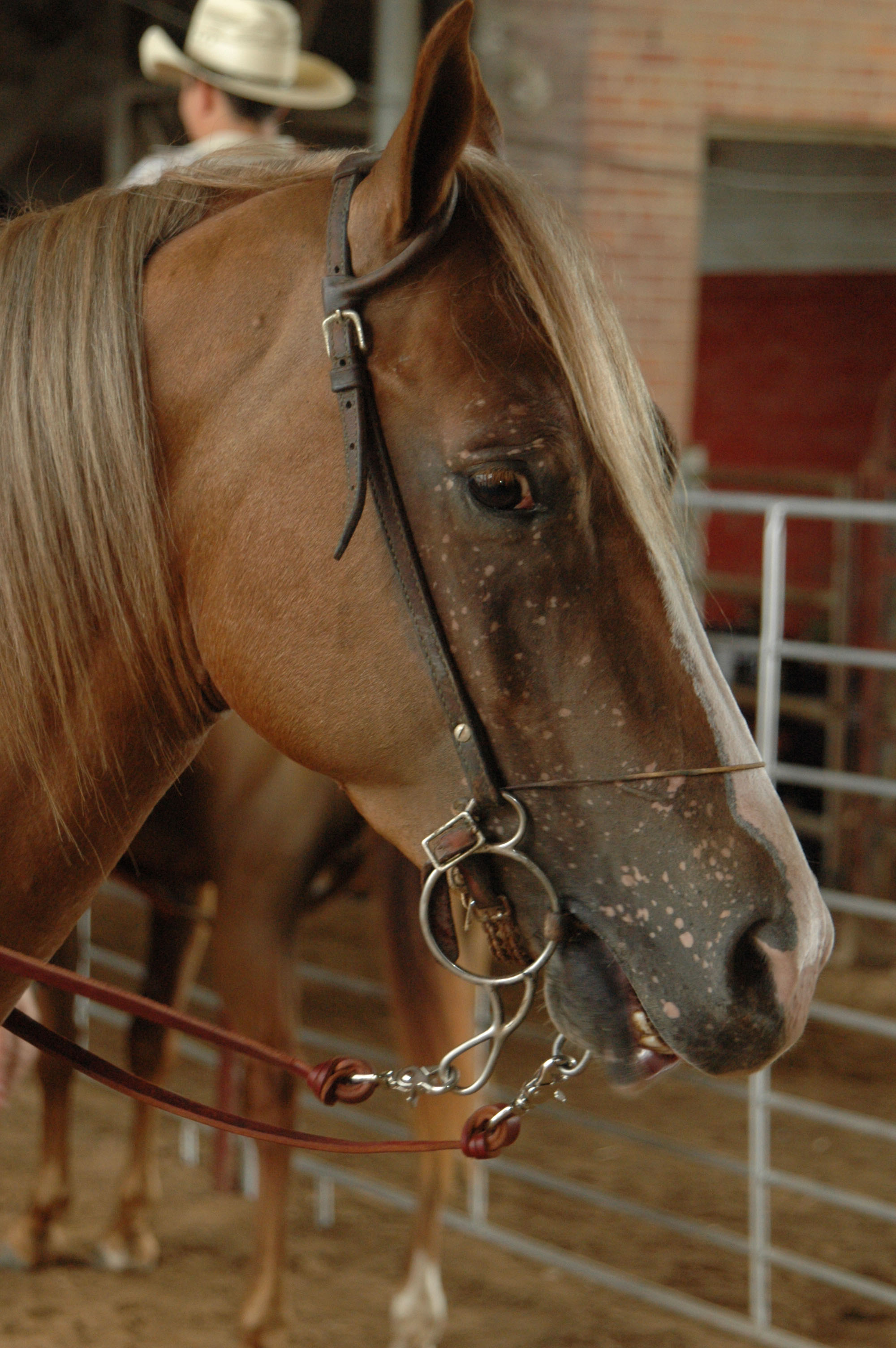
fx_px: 5049
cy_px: 674
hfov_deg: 10.1
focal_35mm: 135
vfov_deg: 15.2
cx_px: 448
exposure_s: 1/80
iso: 800
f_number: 5.6
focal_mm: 90
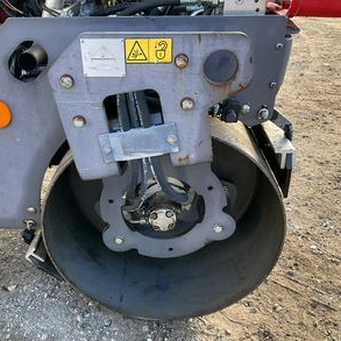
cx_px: 145
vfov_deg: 47.2
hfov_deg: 47.1
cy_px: 173
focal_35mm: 35
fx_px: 390
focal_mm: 3
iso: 20
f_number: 1.8
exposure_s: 1/122
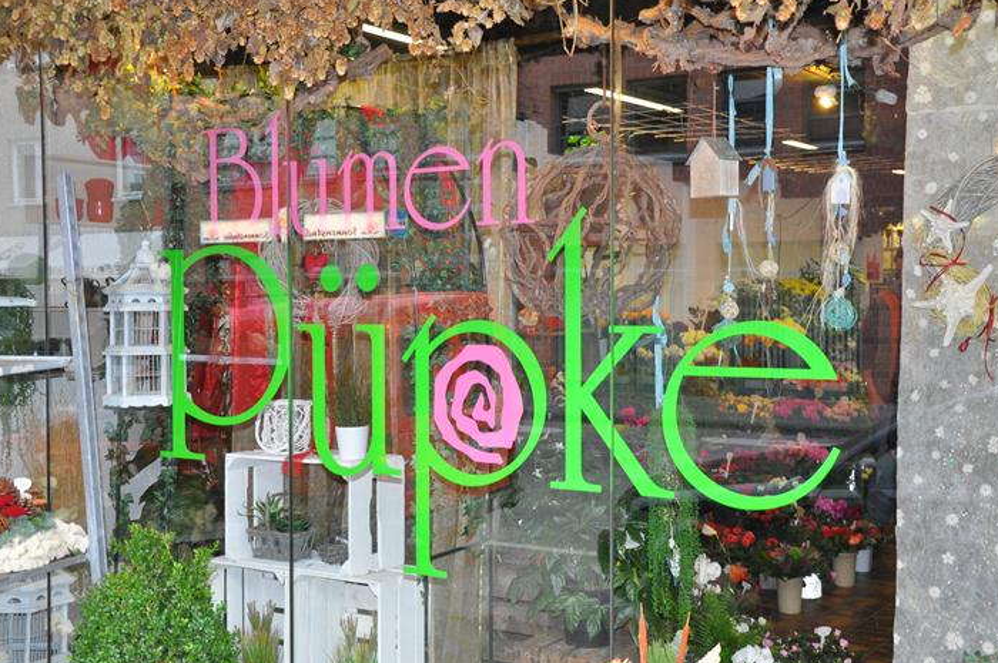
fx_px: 1329
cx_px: 515
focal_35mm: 48
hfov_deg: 41.2
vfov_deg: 28.0
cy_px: 350
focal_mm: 28
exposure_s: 1/60
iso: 800
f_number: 4
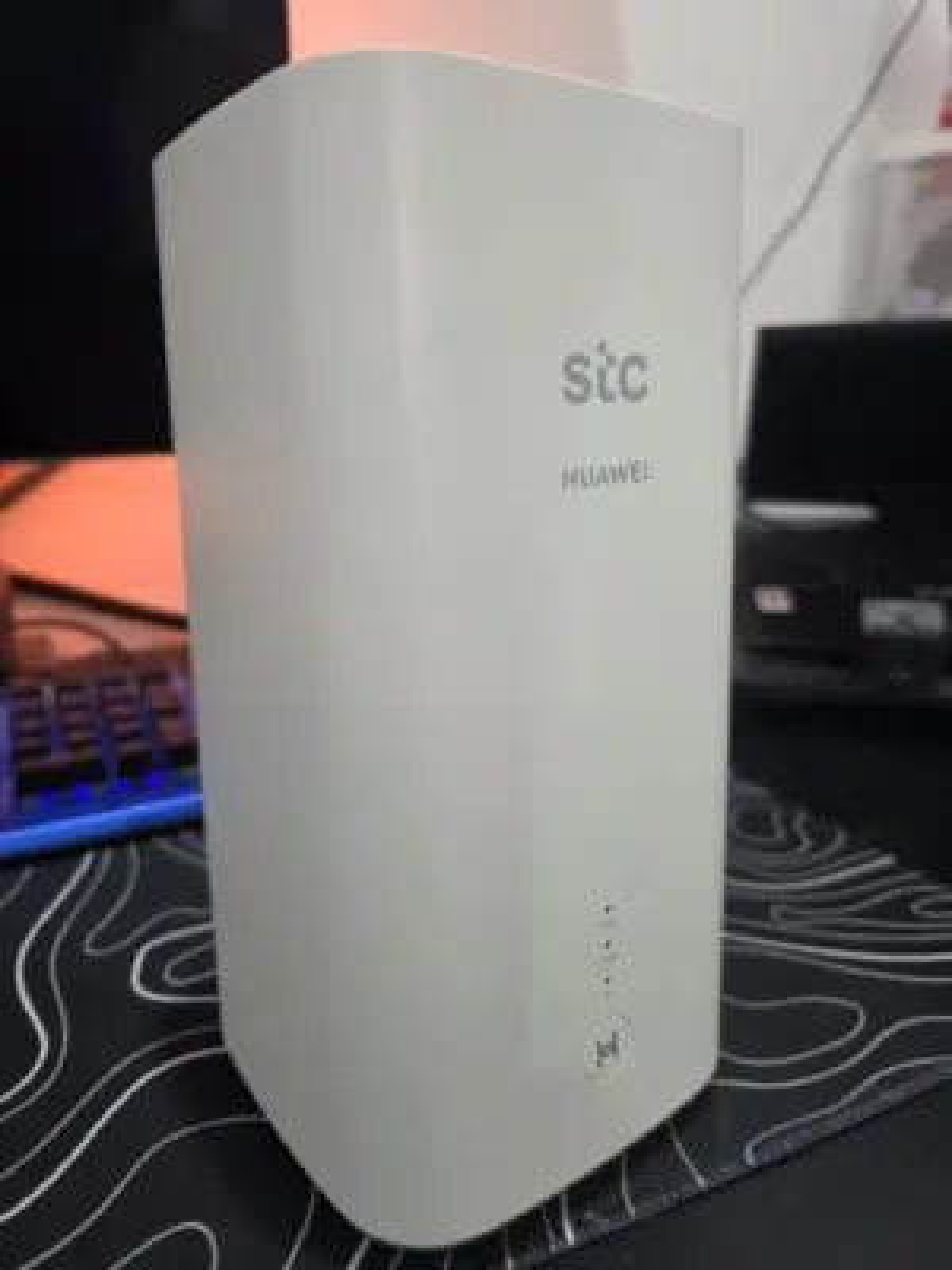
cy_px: 635
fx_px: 843
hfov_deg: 58.9
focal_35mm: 23
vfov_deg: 73.9
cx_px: 476
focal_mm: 6.3
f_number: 1.7
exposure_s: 1/100
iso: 400
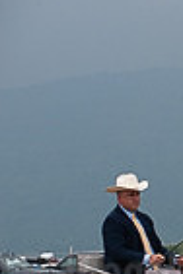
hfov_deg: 2.9
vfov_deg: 4.4
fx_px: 3545
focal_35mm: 465
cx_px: 489
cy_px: 269
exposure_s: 1/800
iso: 1100
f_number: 5.6
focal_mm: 130
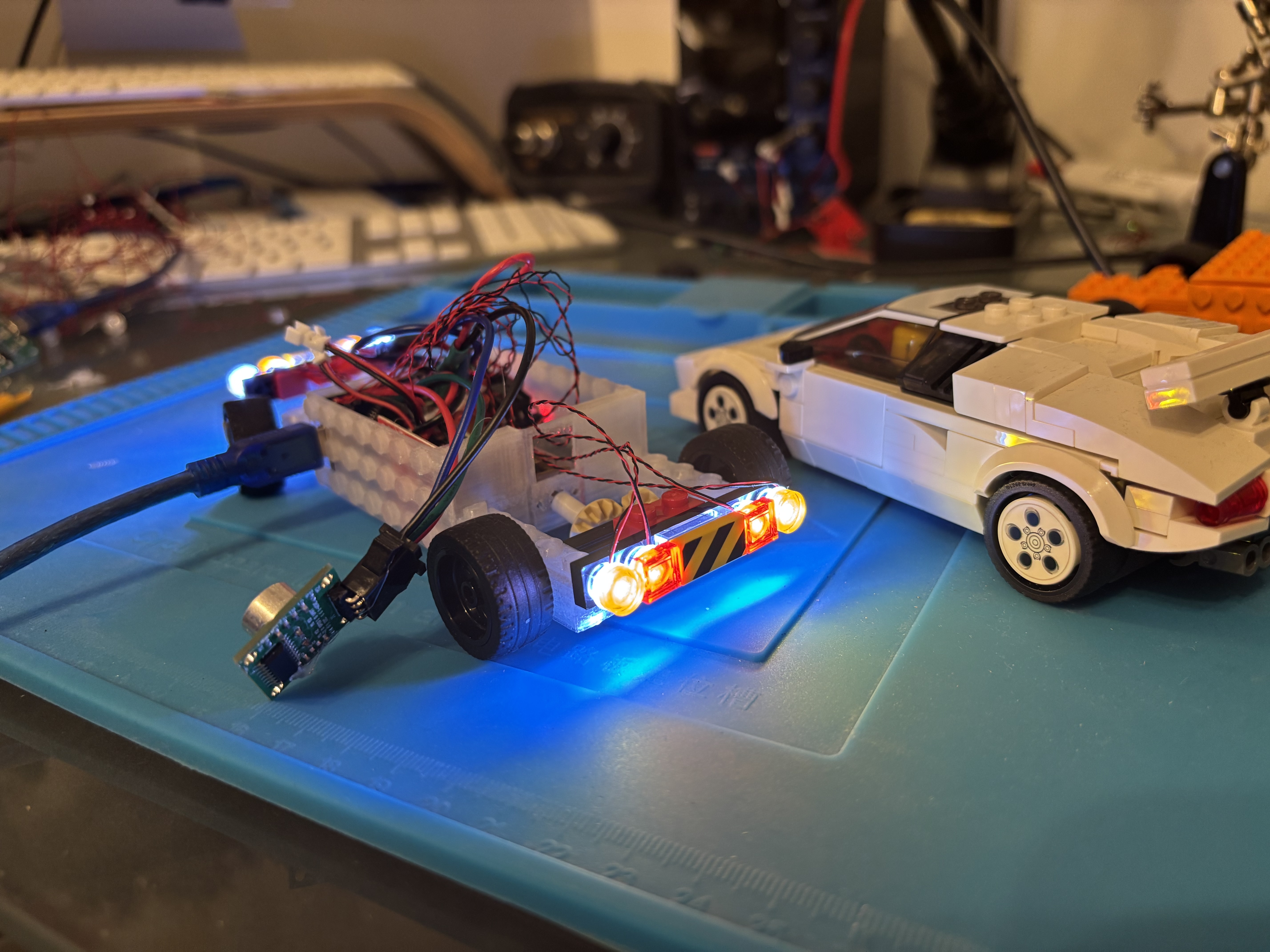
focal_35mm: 26
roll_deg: +2.5
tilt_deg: -22.2
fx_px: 954
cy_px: 476
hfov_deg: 67.3
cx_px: 635
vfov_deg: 53.1
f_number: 1.6
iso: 250
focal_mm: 5.96
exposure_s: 1/50
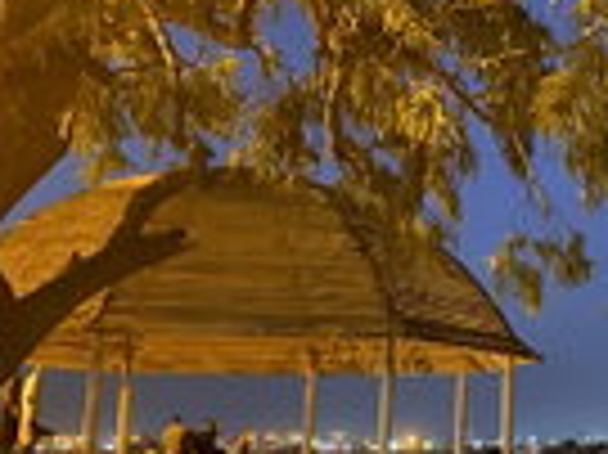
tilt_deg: +11.2
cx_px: 576
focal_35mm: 77
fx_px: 1351
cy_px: 175
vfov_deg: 19.1
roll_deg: -0.2
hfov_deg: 24.4
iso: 800
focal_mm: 4.25
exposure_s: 1/4
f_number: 1.8
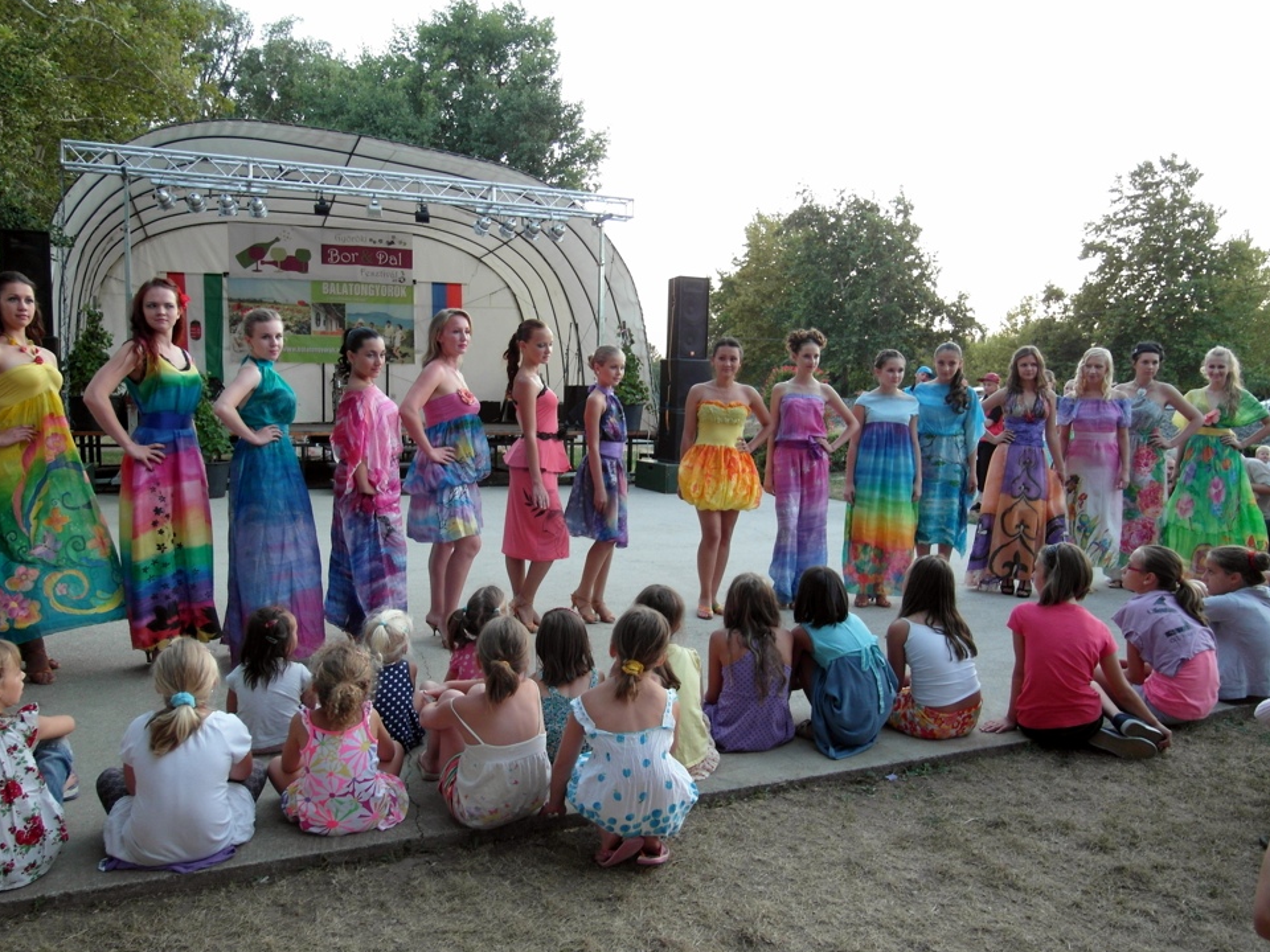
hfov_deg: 69.4
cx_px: 616
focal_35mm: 25
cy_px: 487
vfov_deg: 54.9
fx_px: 917
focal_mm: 5.2
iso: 100
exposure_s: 1/45
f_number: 2.1
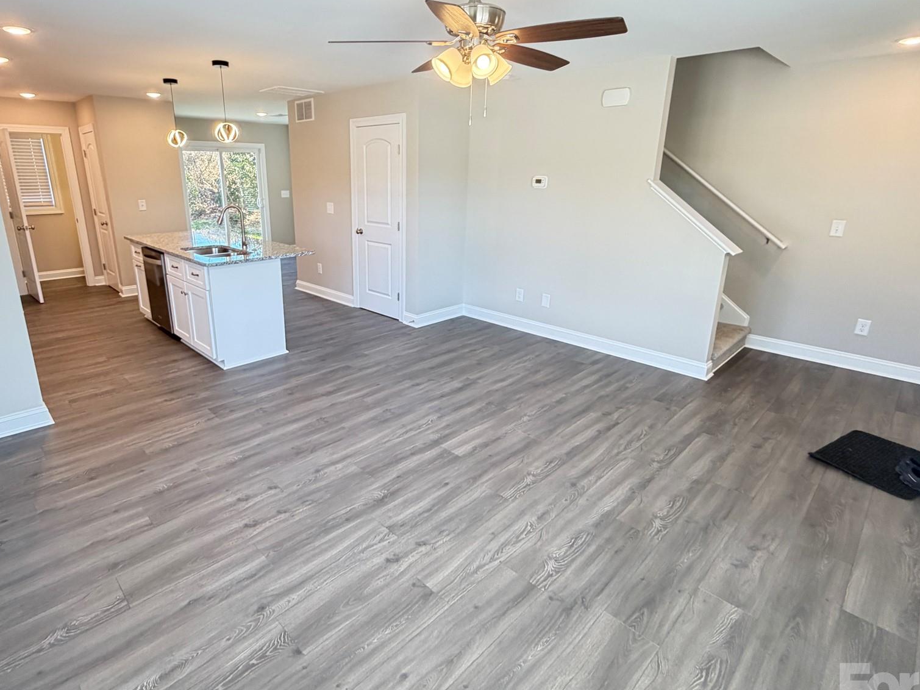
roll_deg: +0.2
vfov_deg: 68.6
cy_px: 315
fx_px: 505
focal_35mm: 19
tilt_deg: -14.8
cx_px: 410
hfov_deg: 84.4
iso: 200
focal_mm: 2.22
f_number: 2.2
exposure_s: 1/60
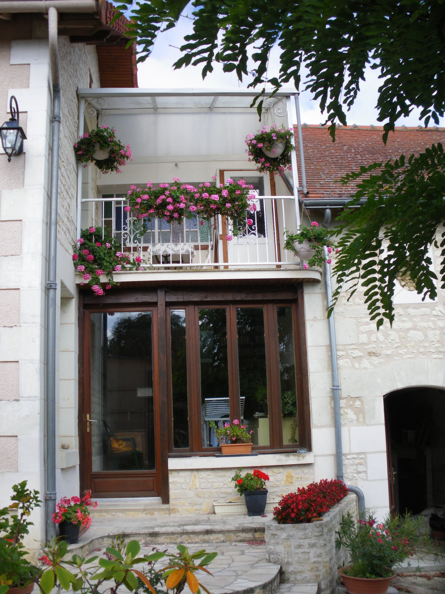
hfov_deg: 39.7
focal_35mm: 36
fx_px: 617
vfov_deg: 51.4
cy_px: 297
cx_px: 222
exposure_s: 1/250
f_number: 3.5
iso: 64
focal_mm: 6.3
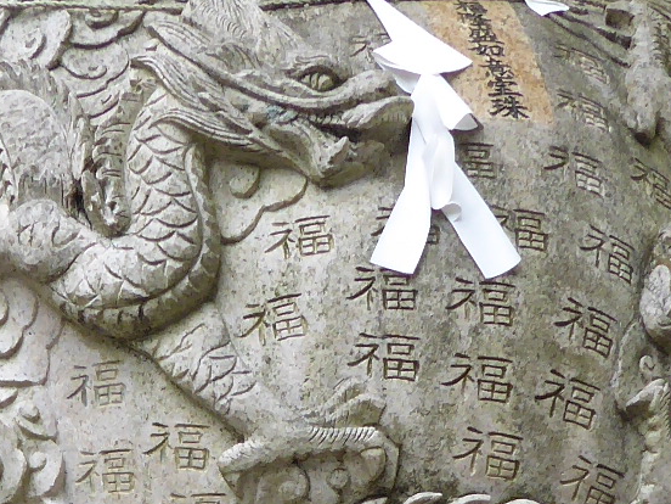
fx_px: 2249
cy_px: 746
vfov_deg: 12.2
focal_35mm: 116
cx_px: 202
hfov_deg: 16.9
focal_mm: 4.3
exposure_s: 1/125
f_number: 3.3
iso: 100
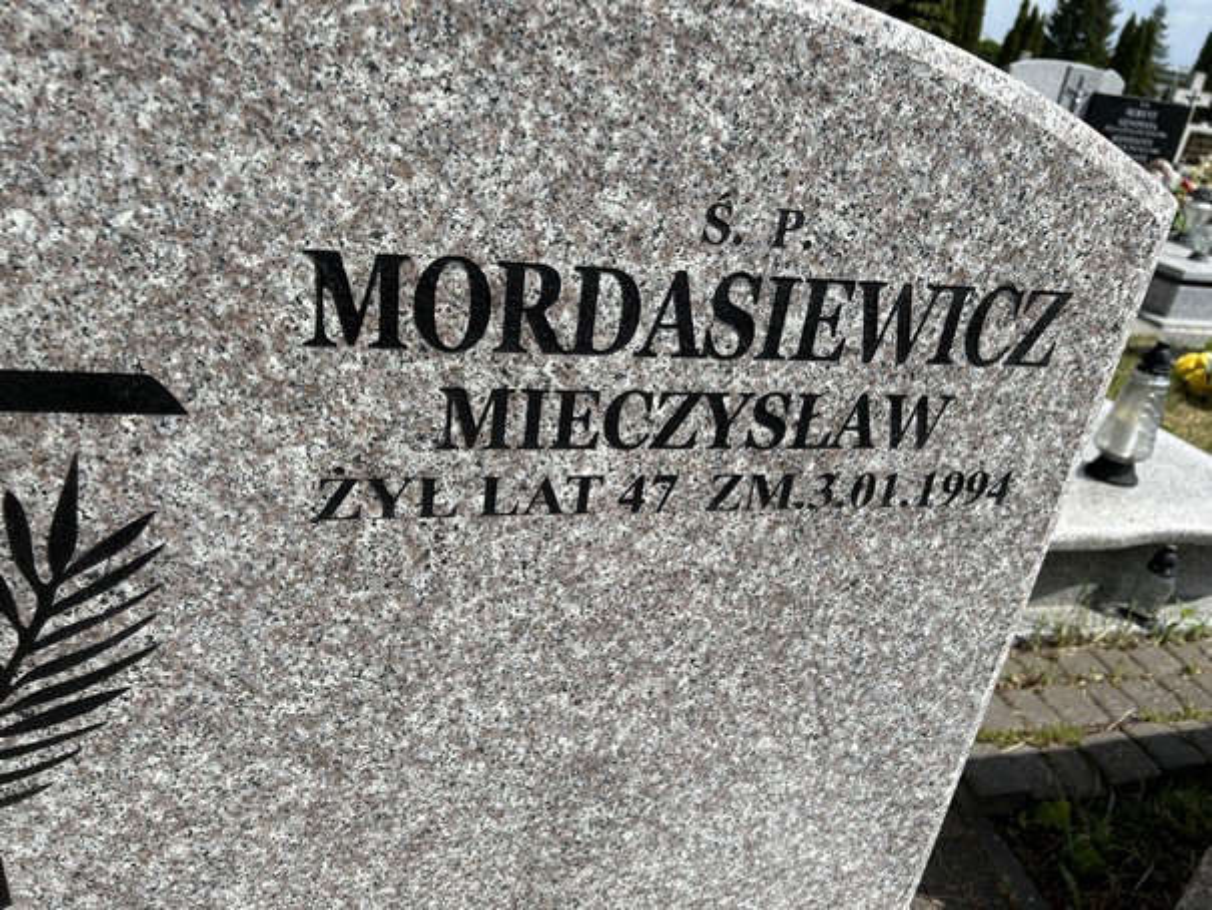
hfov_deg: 67.3
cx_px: 606
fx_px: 911
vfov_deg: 53.1
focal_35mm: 26
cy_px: 455
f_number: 1.5
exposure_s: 1/4831
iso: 50
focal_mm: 5.7
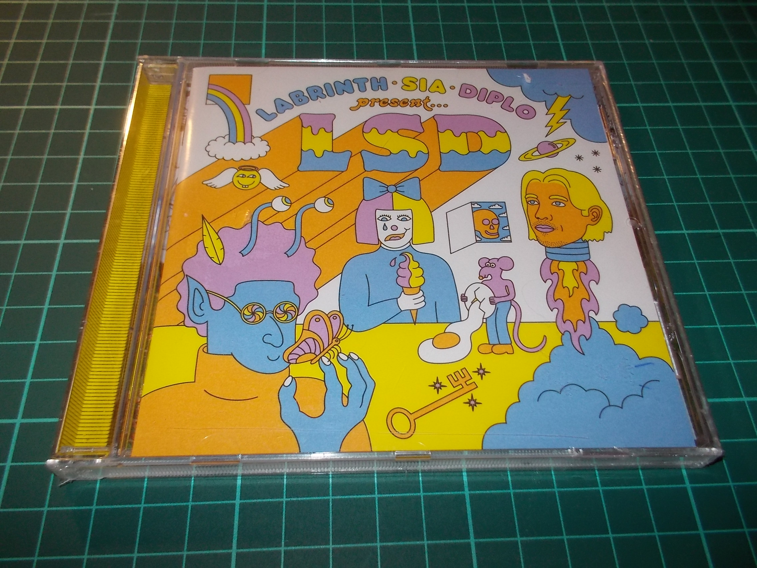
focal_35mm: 29
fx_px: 634
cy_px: 284
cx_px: 378
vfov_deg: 48.2
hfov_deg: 61.7
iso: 200
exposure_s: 1/30
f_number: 3.3
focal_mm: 4.1
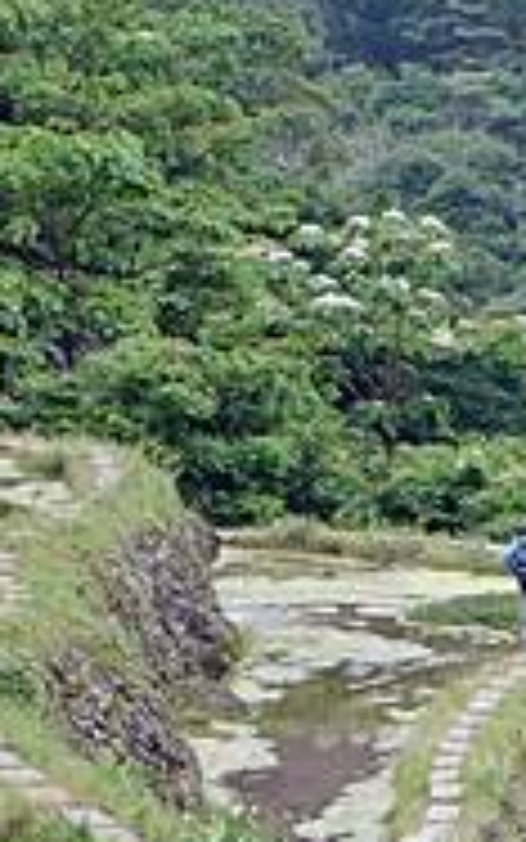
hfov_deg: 7.5
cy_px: 1376
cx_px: 1457
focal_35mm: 159
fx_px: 3644
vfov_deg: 12.3
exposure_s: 1/640
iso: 200
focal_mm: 14
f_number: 3.2
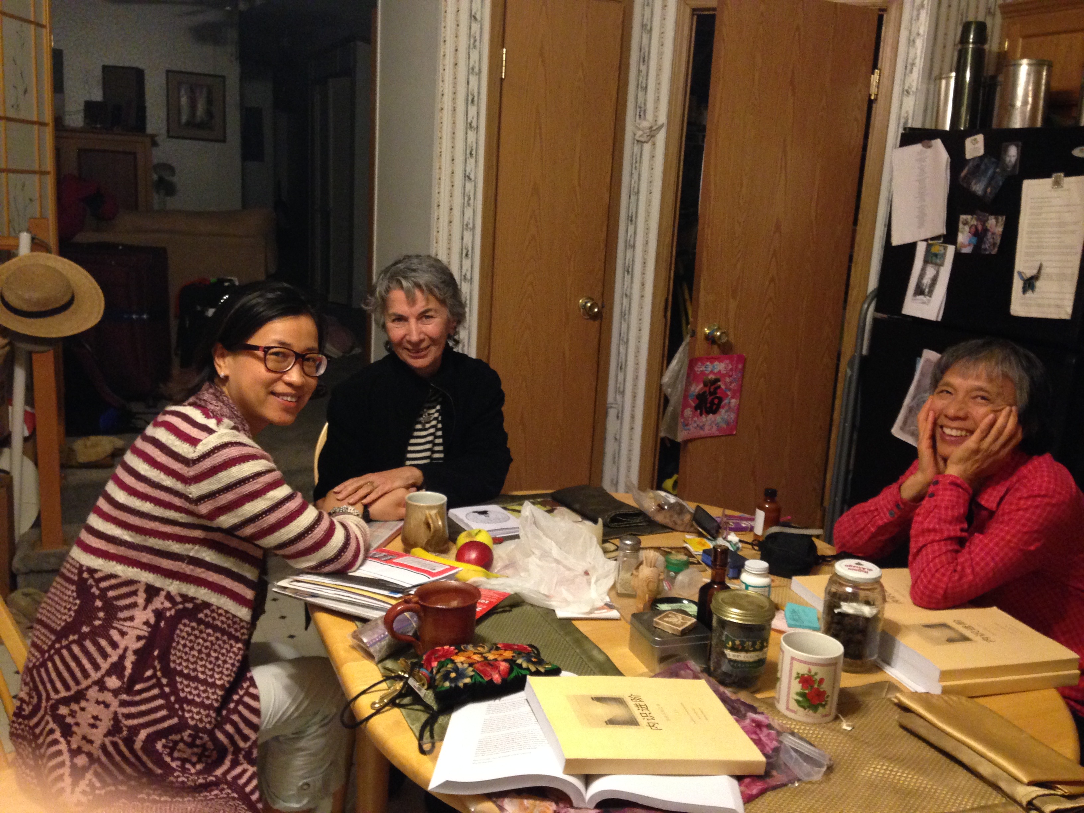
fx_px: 1033
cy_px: 406
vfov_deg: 42.9
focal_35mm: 33
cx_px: 542
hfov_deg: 55.4
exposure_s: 1/20
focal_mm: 4.12
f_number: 2.4
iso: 320
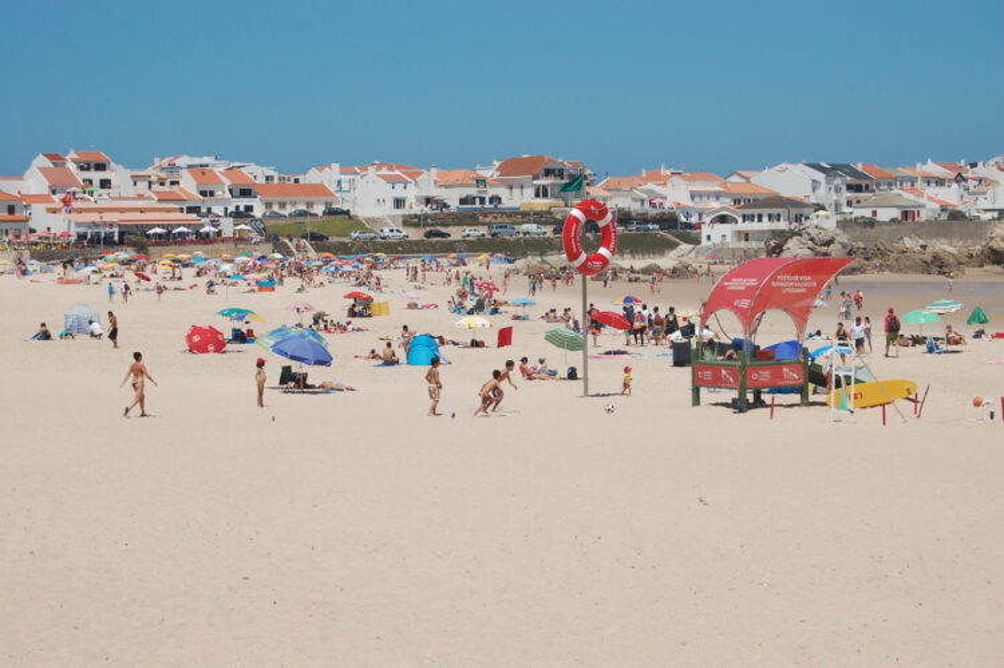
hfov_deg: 24.6
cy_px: 334
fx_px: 2299
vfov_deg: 16.5
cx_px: 502
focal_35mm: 82
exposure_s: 1/500
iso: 200
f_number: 11
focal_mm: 55
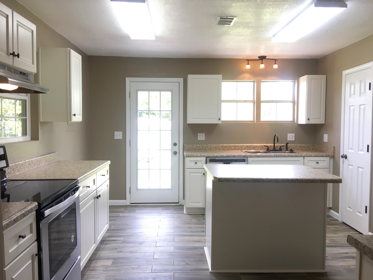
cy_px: 140
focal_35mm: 29
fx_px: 312
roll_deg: +0.9
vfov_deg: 48.2
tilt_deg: -2.5
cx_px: 186
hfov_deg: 61.7
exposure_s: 1/40
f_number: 2.2
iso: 25
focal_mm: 4.15
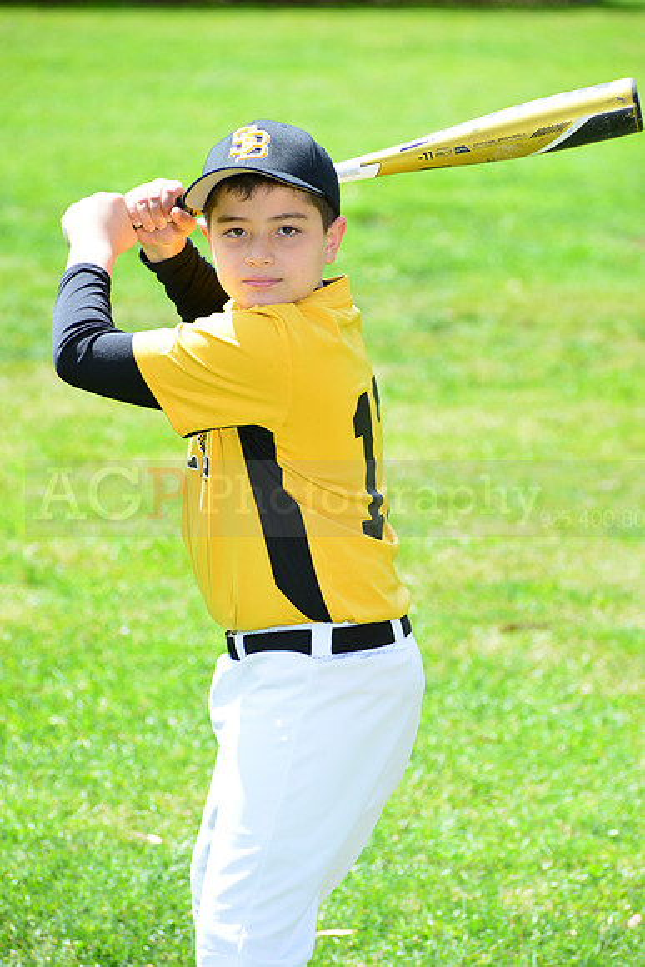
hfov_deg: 8.1
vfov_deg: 12.1
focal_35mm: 170
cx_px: 322
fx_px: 4566
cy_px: 484
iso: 200
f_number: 8
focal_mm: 170
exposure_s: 1/200
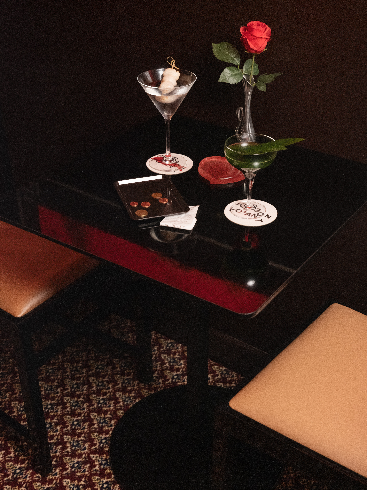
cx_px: 184
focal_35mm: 45
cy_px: 245
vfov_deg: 42.1
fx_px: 636
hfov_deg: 32.2
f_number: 8
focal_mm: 56.6
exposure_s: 1/160
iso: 4000
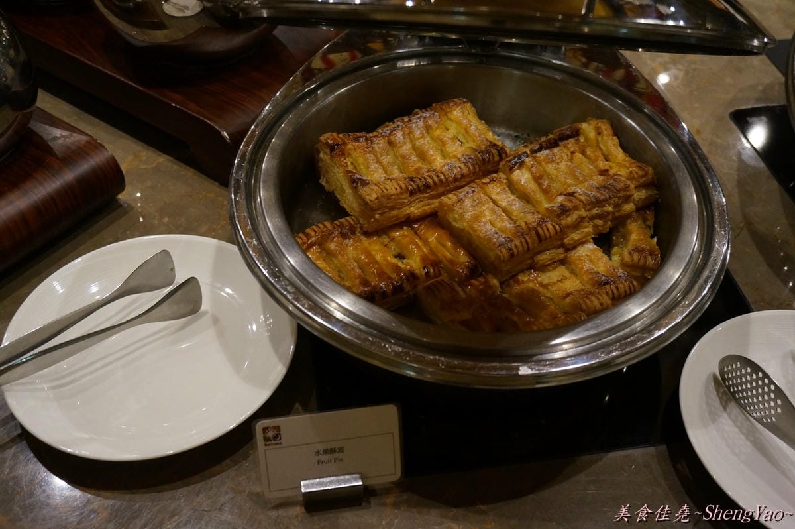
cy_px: 264
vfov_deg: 36.8
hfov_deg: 53.2
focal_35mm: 36
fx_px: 794
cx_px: 398
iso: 2000
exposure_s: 1/60
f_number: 4.5
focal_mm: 24
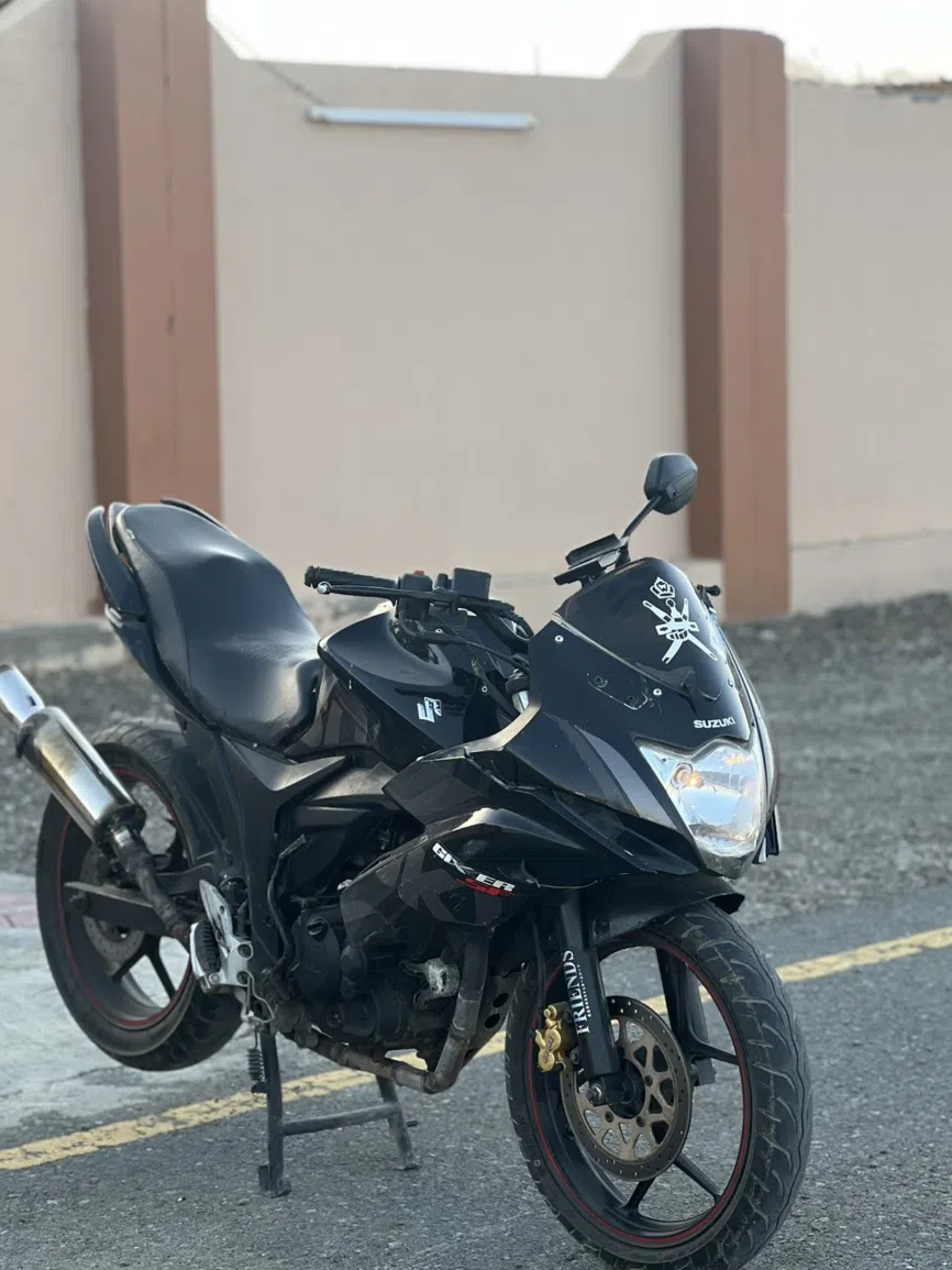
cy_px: 717
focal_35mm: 91
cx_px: 481
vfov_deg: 21.5
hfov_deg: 16.2
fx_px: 3337
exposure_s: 1/121
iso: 50
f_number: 2.8
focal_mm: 9
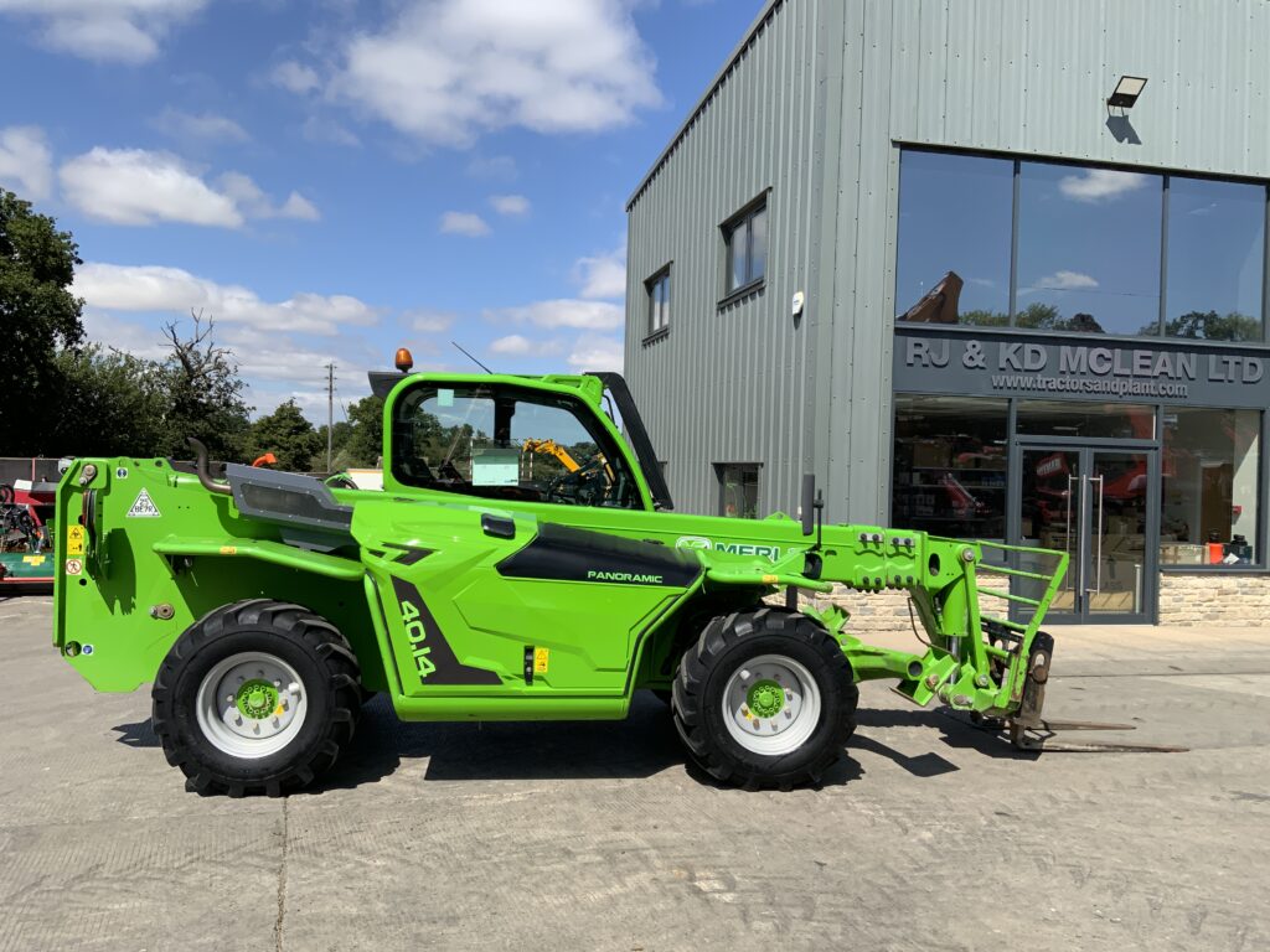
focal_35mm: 29
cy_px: 476
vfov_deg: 48.2
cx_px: 635
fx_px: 1064
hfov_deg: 61.7
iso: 16
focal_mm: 3
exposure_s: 1/2141
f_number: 1.8
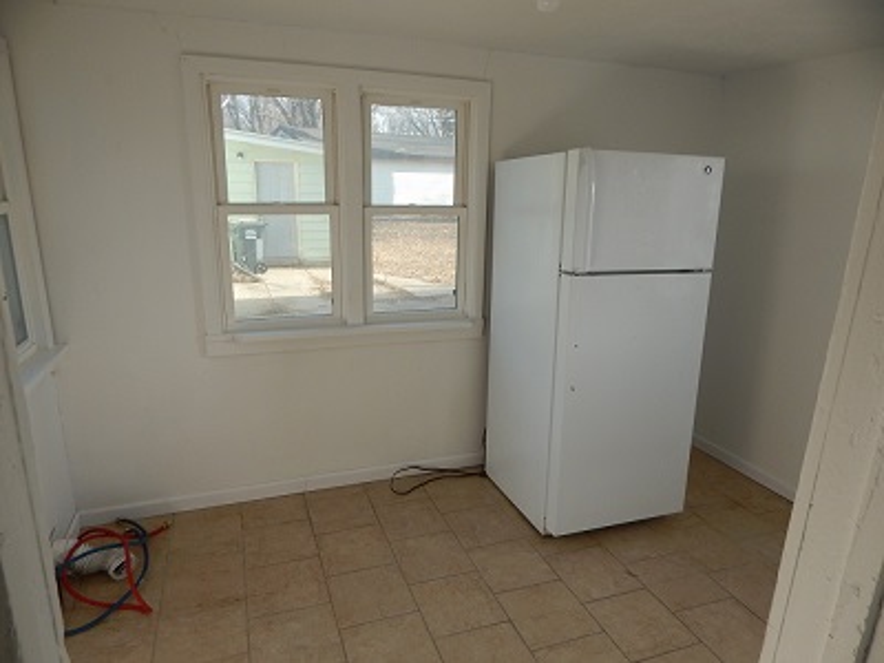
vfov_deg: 61.1
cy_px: 332
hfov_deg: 76.4
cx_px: 442
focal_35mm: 22
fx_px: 562
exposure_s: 1/160
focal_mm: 4
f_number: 3
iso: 125
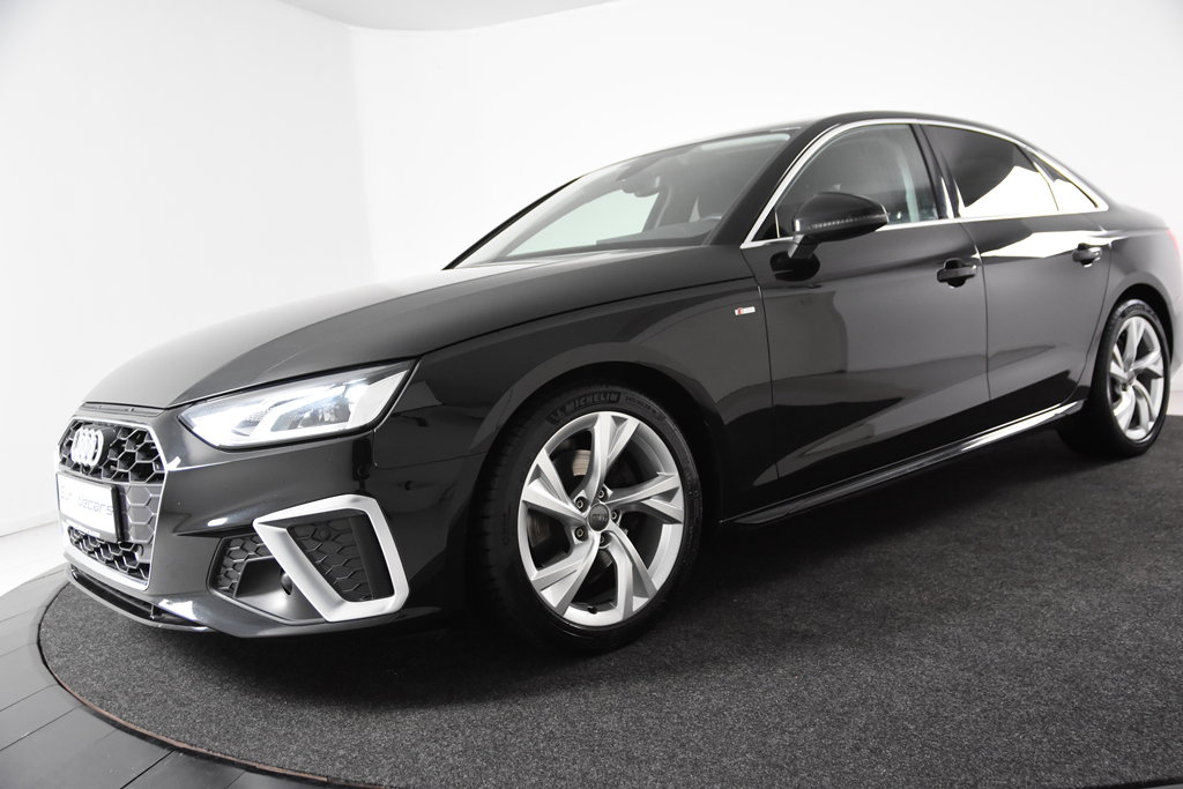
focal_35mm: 33
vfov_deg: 40.0
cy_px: 394
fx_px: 1084
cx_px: 592
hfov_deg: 57.2
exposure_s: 1/50
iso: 1600
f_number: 3.5
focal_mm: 22
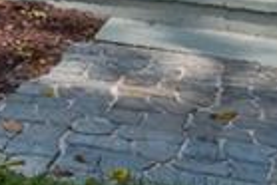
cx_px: -138
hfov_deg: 13.2
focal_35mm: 147
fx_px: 1132
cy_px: -305
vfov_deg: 8.3
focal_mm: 20
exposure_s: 1/400
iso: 160
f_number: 8
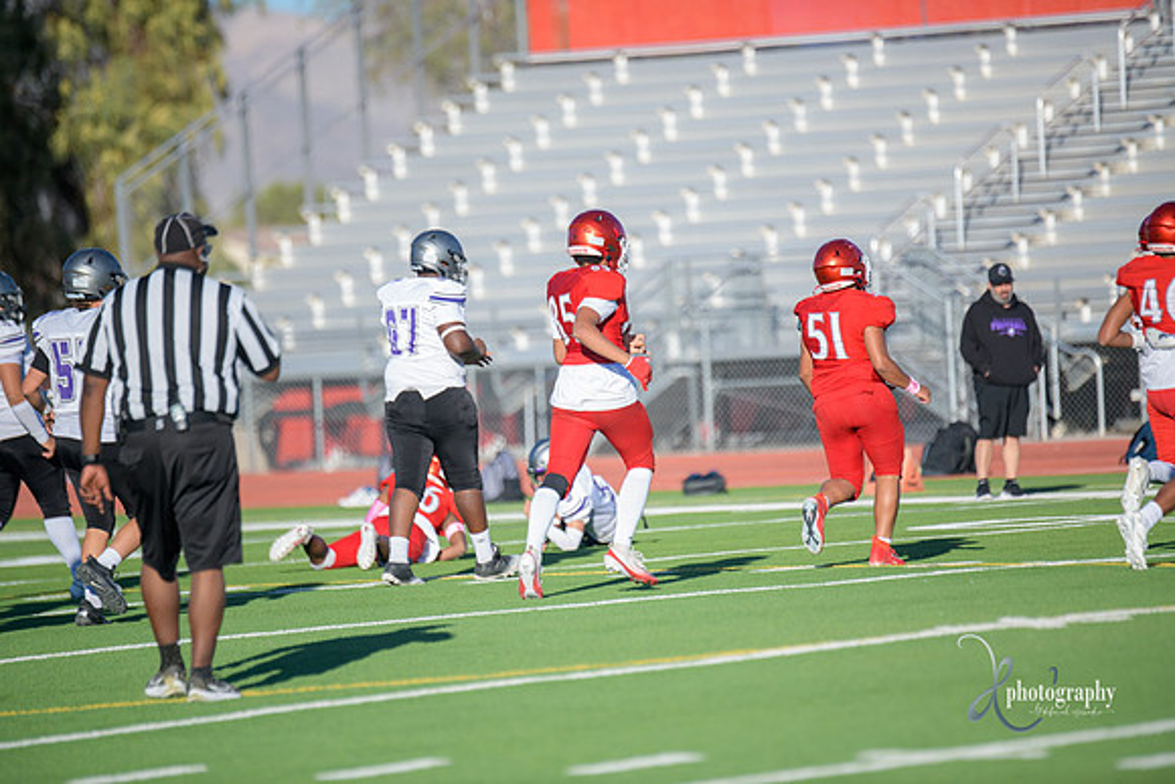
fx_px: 9793
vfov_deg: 4.6
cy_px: 392
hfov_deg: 6.9
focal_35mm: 300
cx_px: 588
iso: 400
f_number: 2.8
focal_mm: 300
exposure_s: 1/4000
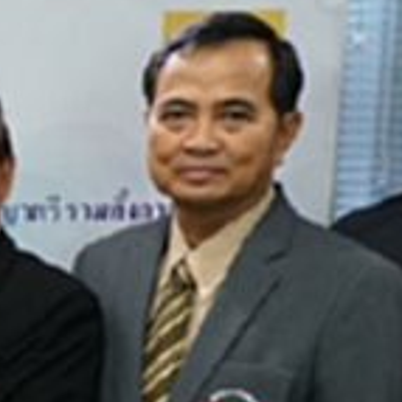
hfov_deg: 9.4
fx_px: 2194
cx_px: -540
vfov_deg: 10.3
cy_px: 505
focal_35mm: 167
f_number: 3.5
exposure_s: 1/125
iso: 4000
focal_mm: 35
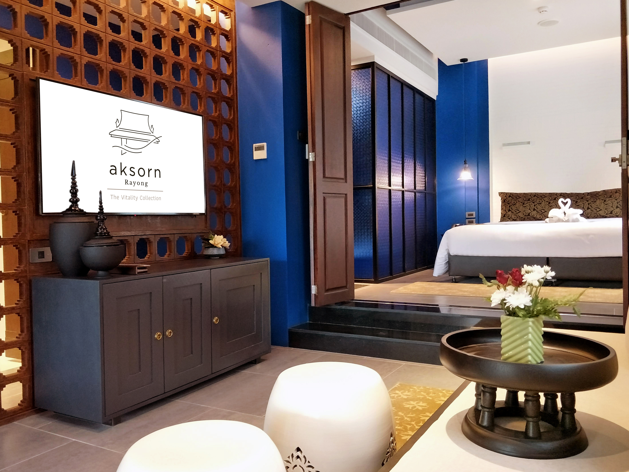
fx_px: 436
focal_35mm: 24
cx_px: 314
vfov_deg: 56.8
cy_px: 236
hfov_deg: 71.6
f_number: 1.7
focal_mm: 4.1
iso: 507
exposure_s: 1/14
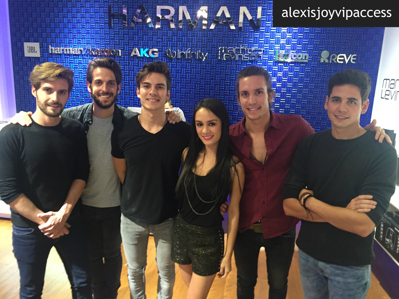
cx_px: 200
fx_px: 334
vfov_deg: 48.2
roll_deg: -3.5
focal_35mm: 29
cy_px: 150
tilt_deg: -13.9
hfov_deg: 61.7
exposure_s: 1/24
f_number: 2.2
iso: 250
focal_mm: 4.15
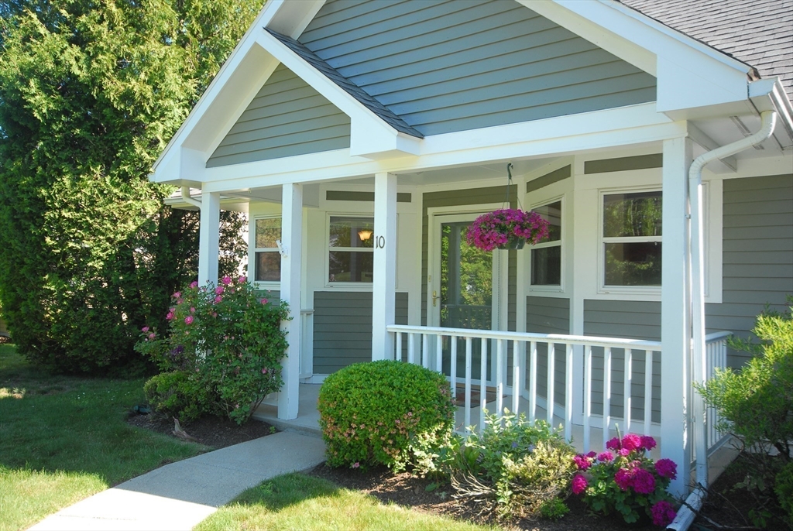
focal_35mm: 30
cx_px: 396
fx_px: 662
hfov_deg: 61.9
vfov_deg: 43.7
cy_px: 266
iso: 200
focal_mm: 20
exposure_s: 1/80
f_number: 5.6
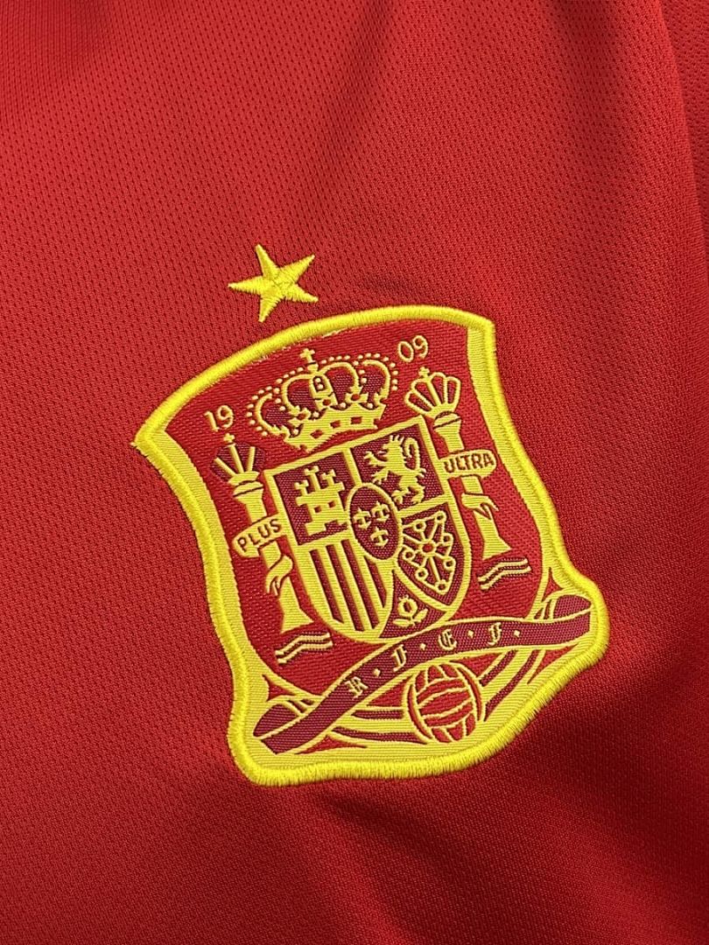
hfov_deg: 53.1
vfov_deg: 67.3
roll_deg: +24.7
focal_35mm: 26
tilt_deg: -6.4
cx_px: 354
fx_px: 710
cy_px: 472
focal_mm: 5.7
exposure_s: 1/50
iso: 100
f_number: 1.5
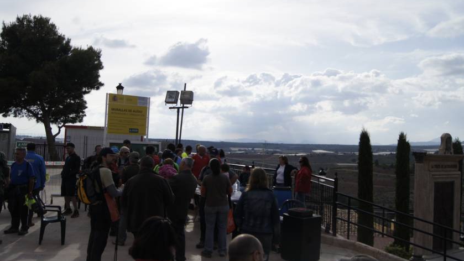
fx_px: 431
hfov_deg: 56.6
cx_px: 234
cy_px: 114
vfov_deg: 33.7
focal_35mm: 35
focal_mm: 22
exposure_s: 1/2000
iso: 200
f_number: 6.3
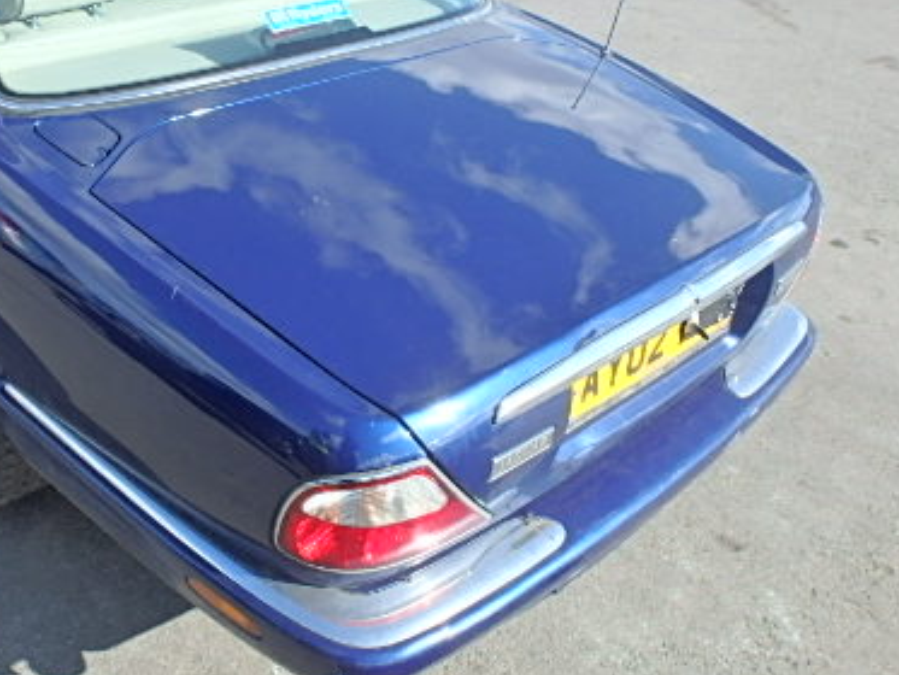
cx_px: 234
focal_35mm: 36
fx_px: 935
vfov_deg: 39.7
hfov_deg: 49.5
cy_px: 318
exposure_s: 1/640
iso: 125
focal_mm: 3.7
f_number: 3.5
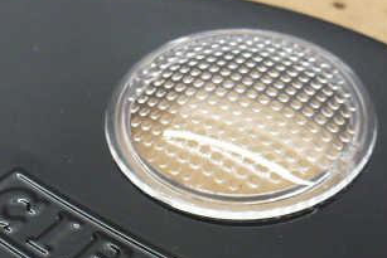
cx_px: 192
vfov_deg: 25.6
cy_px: 204
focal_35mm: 52
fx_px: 559
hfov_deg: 38.2
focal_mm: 4.3
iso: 250
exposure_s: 1/60
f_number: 3.3
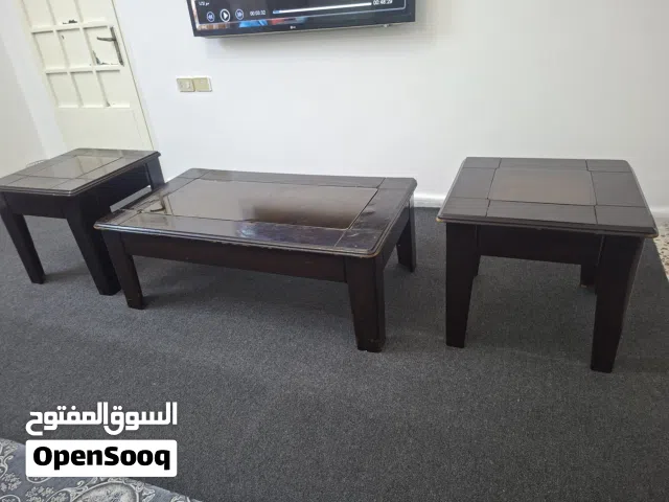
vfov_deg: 58.9
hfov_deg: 73.9
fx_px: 445
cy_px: 251
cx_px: 334
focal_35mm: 23
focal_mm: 5.54
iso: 320
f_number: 1.8
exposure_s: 1/60
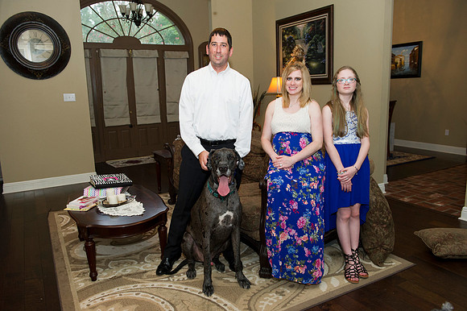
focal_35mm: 29
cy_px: 156
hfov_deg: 63.7
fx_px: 376
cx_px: 234
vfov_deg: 44.9
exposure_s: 1/160
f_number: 4
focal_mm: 29
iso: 1600
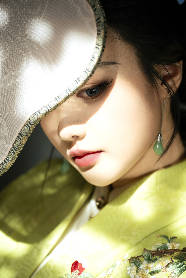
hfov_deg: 12.5
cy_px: 139
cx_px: 93
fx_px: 852
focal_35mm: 110
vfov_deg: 18.6
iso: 125
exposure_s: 1/160
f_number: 4
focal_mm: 110
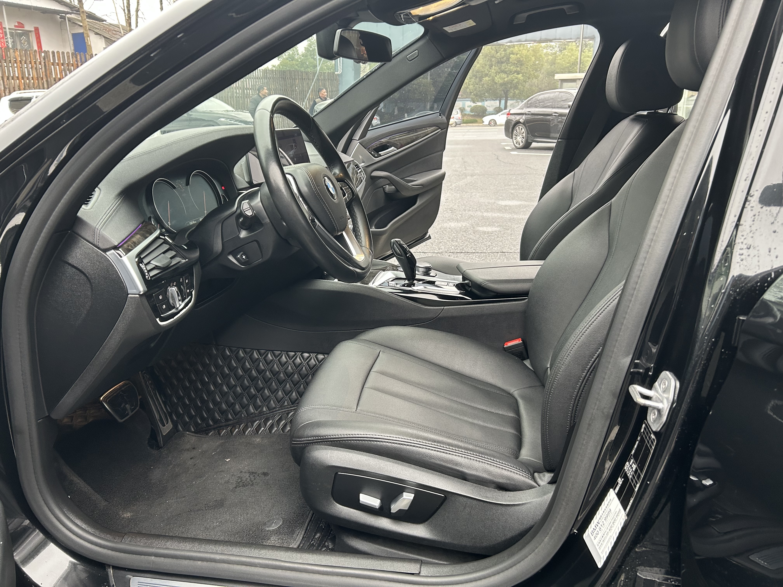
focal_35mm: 26
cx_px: 392
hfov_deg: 67.3
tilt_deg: -16.3
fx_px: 588
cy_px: 294
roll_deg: +1.5
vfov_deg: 53.1
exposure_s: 1/93
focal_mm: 5.7
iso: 125
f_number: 1.5
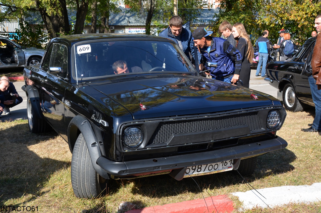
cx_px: 160
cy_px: 106
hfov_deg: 49.6
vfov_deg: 34.2
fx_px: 348
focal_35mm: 39
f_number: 8
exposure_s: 1/250
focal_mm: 26
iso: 200
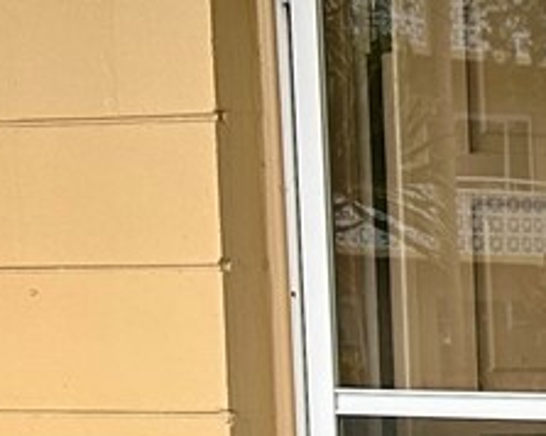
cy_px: 627
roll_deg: -0.2
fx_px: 2938
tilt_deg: -5.8
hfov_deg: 8.6
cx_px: 1687
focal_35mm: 182
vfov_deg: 8.3
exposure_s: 1/692
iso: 50
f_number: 1.5
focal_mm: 5.7
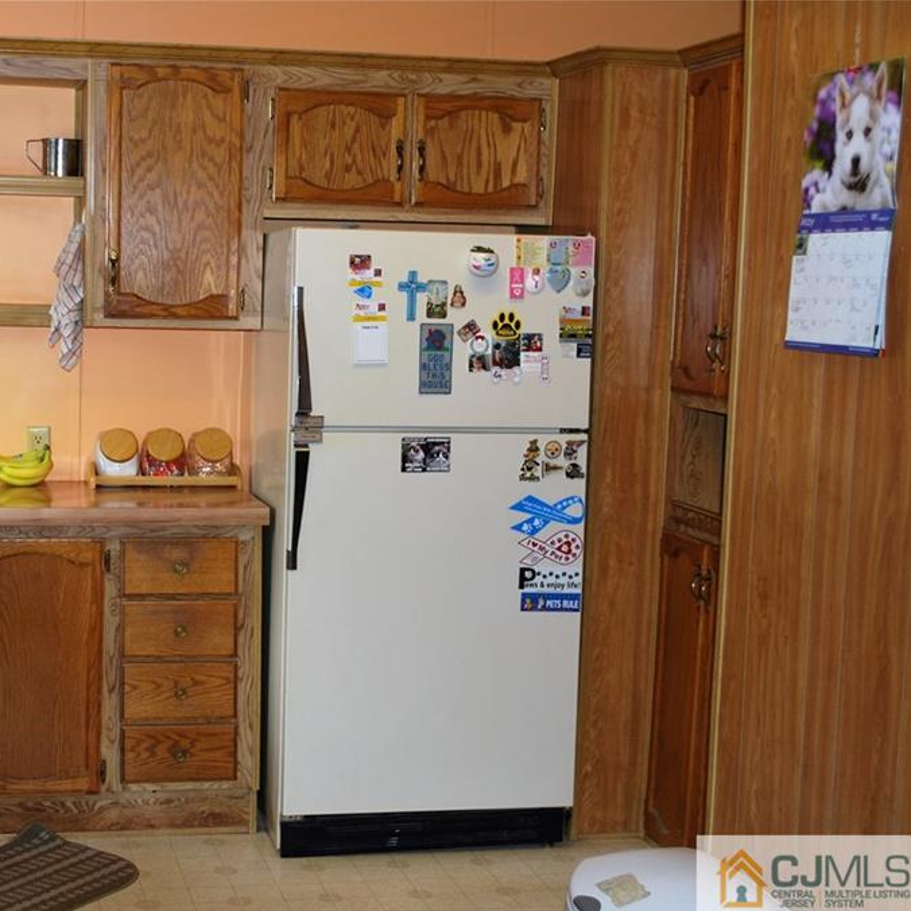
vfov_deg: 29.6
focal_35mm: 58
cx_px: 282
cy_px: 460
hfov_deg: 29.3
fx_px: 1727
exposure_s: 1/60
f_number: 4.8
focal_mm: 30
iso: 200
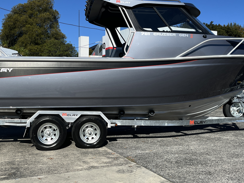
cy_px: 86
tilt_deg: +0.6
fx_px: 289
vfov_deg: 35.1
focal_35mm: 41
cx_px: 115
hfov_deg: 45.8
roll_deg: -0.3
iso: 50
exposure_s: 1/4651
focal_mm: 5.1
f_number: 1.6
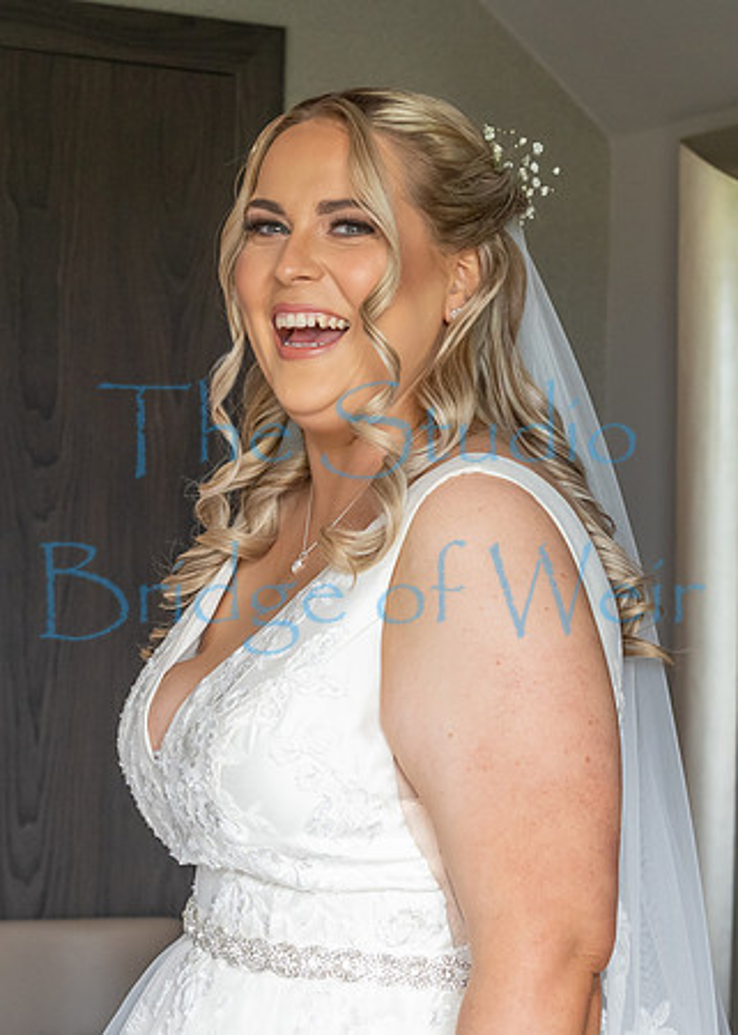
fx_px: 2062
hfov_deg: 20.3
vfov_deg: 28.1
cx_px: 468
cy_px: 579
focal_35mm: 70
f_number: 5.6
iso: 2000
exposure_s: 1/250
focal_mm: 40
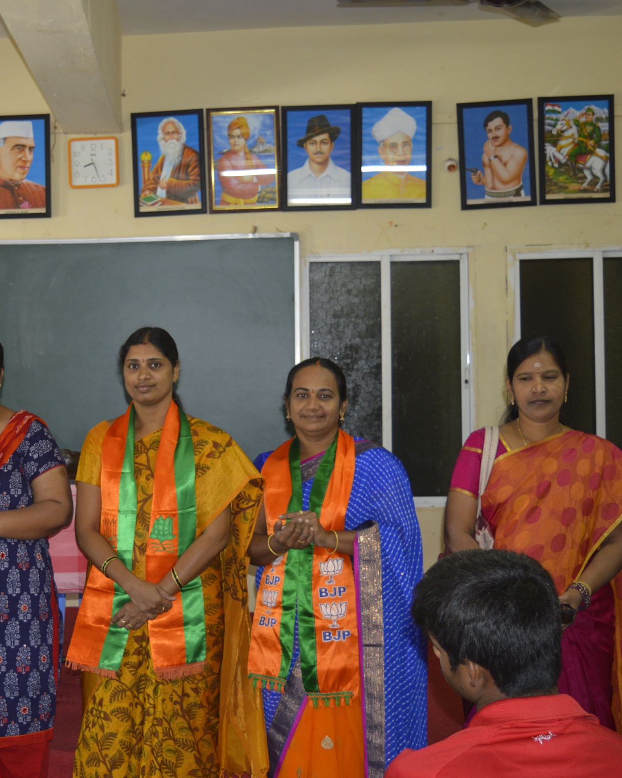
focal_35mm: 58
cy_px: 388
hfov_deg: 25.4
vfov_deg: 32.6
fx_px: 1328
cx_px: 48
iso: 500
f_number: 4
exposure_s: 1/60
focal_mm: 27
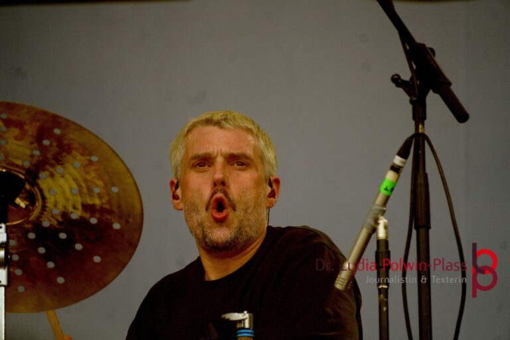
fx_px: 6375
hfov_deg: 4.6
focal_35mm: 450
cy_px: 170
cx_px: 255
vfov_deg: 3.1
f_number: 6.3
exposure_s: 1/500
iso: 640
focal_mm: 300
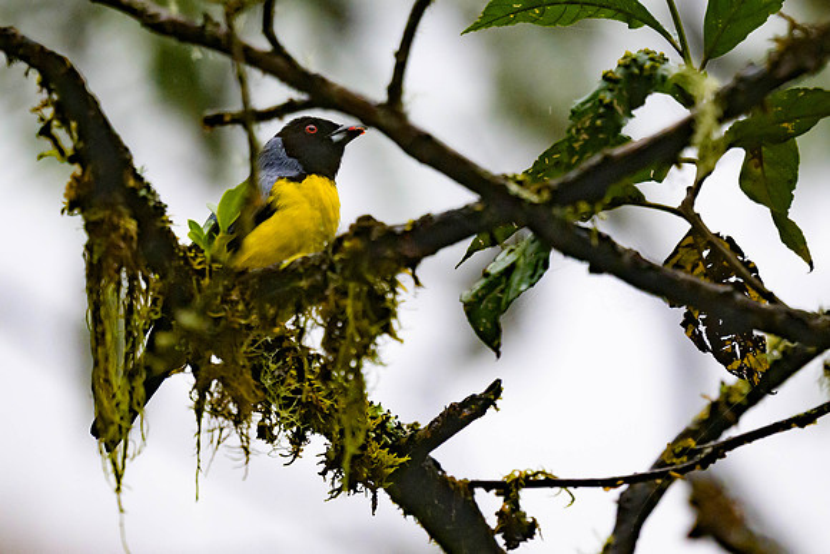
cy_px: 175
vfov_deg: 1.7
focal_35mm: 804
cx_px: 488
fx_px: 18548
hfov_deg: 2.6
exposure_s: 1/800
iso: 1100
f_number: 2.8
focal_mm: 400
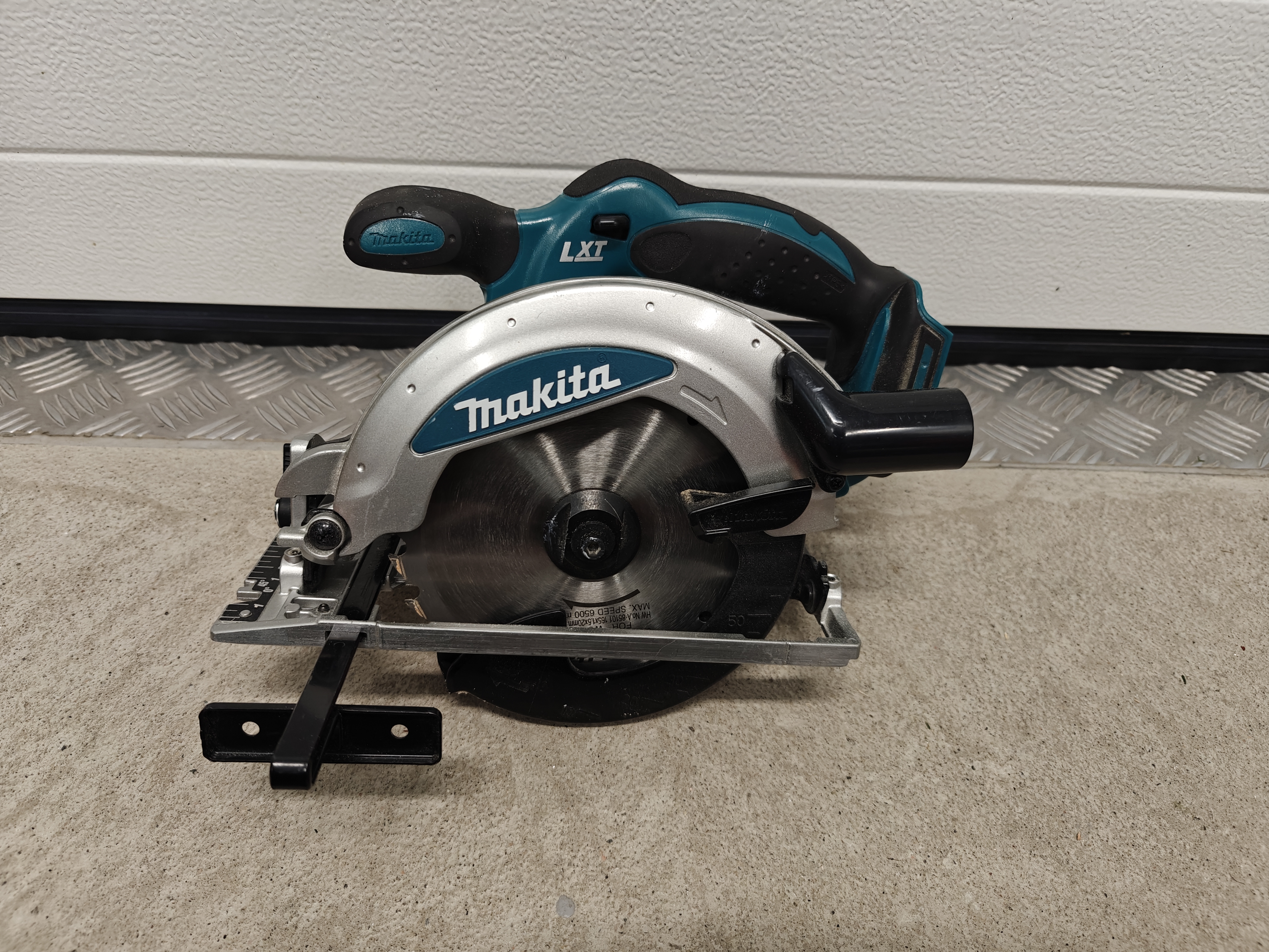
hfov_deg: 73.9
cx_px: 634
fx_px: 843
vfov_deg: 58.9
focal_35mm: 23
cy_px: 476
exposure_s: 1/100
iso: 320
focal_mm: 6.06
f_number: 1.6
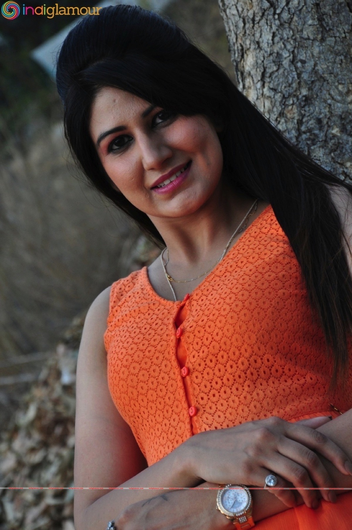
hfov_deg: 9.3
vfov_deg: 14.0
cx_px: 176
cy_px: 265
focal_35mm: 147
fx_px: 2161
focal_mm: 98
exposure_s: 1/80
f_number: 5.6
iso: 450
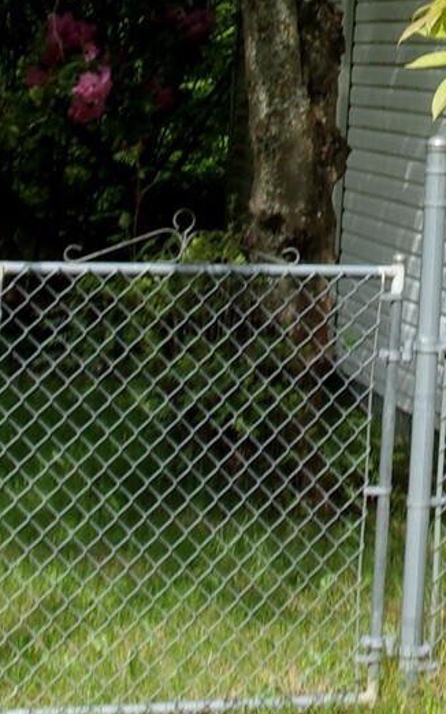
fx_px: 2277
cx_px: 588
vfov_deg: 17.3
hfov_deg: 10.9
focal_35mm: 117
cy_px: -59
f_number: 11.8
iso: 80
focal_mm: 6.4
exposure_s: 1/34
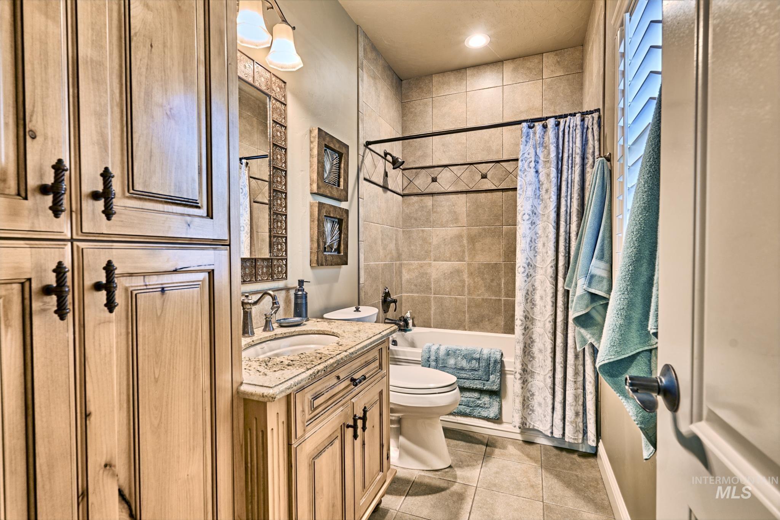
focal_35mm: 16
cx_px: 390
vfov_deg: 73.7
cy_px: 260
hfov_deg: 96.7
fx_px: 347
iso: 250
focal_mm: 16
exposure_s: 1/8
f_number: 8
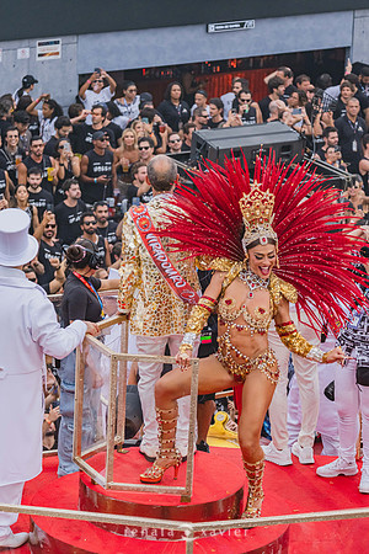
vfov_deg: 14.3
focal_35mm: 143
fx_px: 2198
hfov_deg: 9.6
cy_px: 277
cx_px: 184
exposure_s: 1/1600
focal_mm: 95
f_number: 4
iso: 640
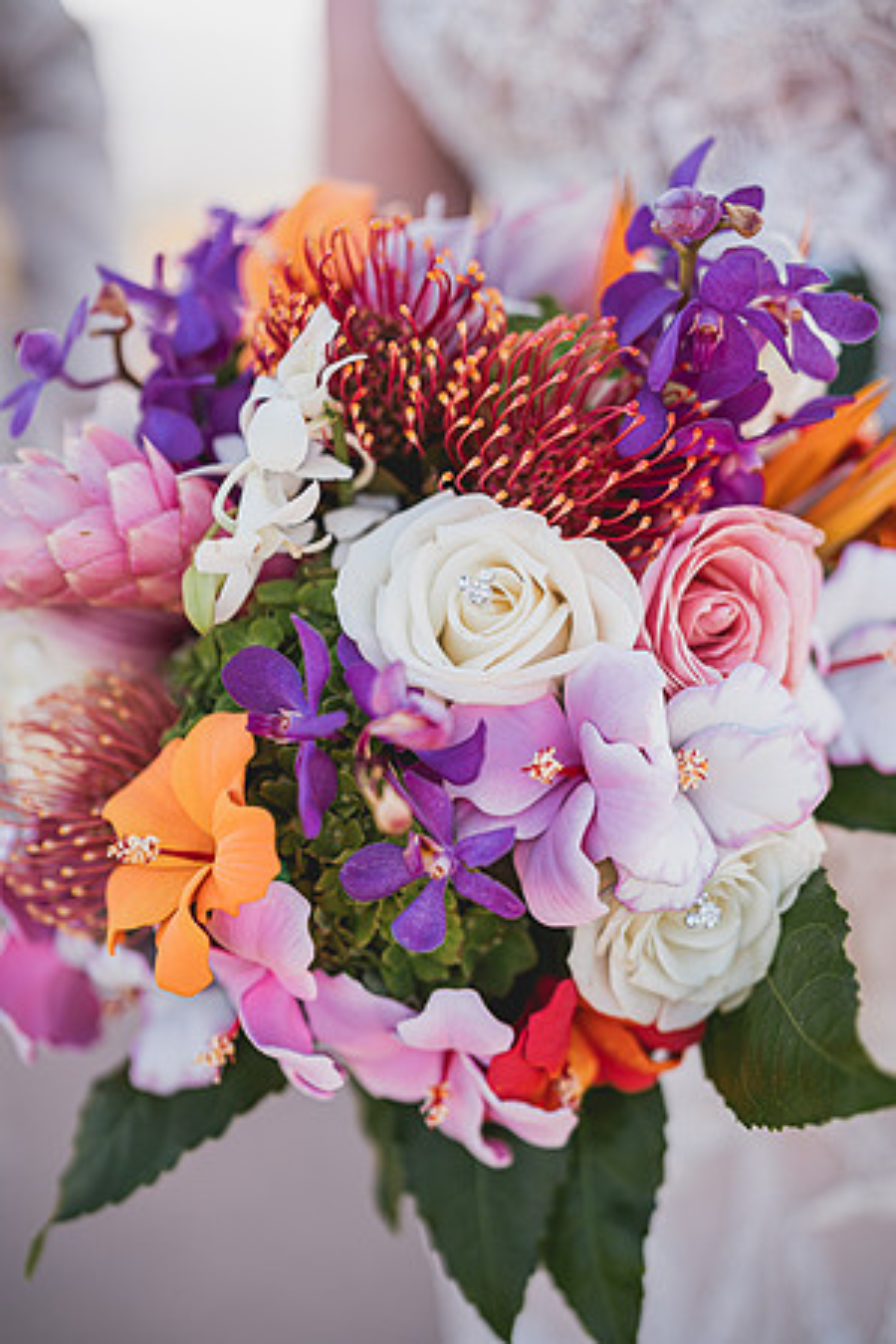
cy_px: 672
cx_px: 448
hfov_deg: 27.0
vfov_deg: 39.6
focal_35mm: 50
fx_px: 1867
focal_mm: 50
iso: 125
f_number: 1.4
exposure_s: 1/1600
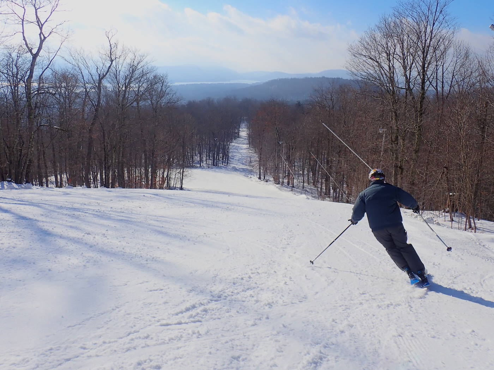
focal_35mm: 30
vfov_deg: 46.8
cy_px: 185
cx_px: 247
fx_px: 428
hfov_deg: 60.0
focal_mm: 5.5
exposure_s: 1/1600
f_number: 3.2
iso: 100
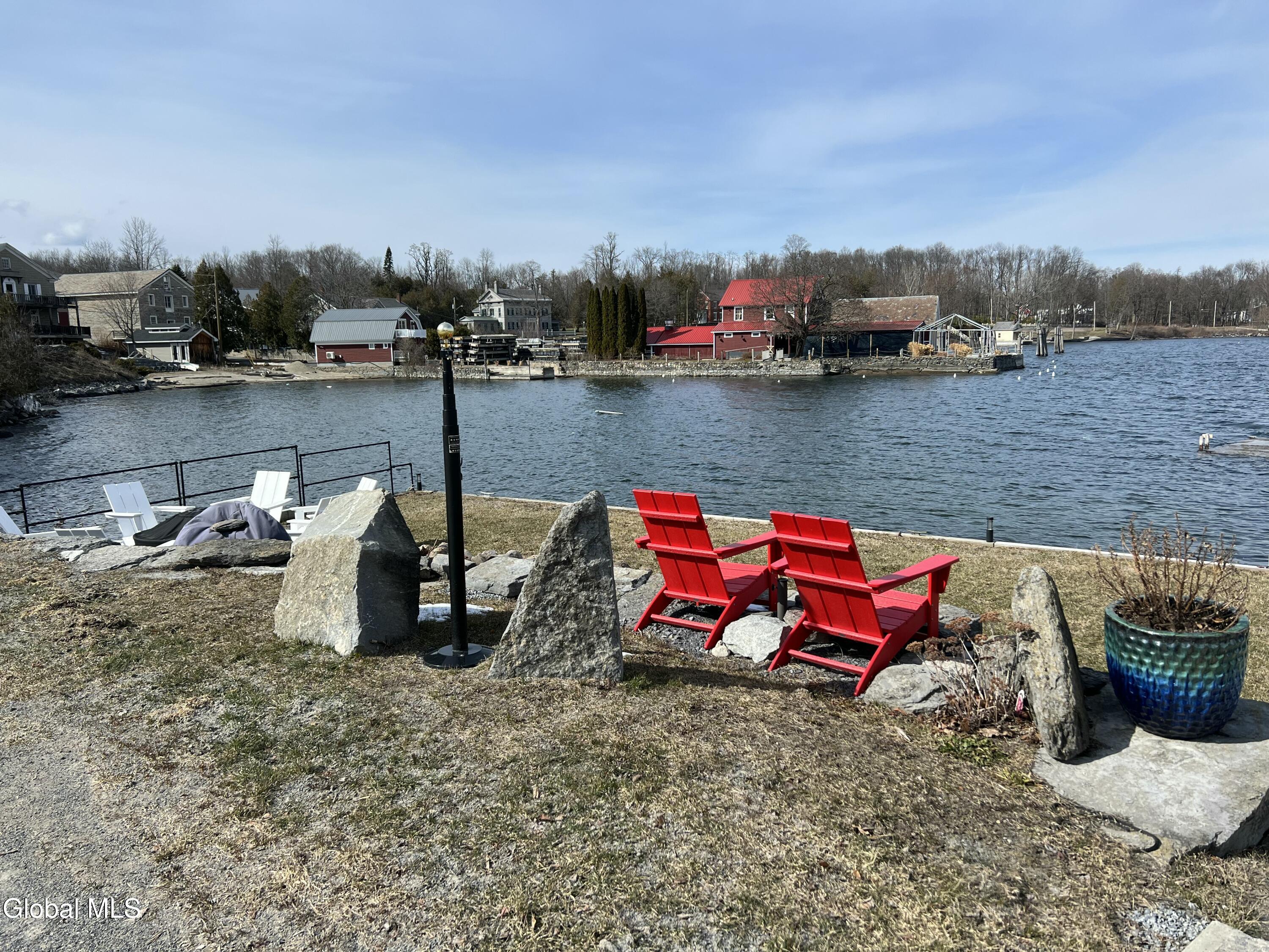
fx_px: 953
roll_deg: +1.2
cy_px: 476
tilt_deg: -7.8
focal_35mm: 26
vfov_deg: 53.1
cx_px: 634
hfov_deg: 67.3
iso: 50
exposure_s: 1/4444
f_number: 1.5
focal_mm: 5.7
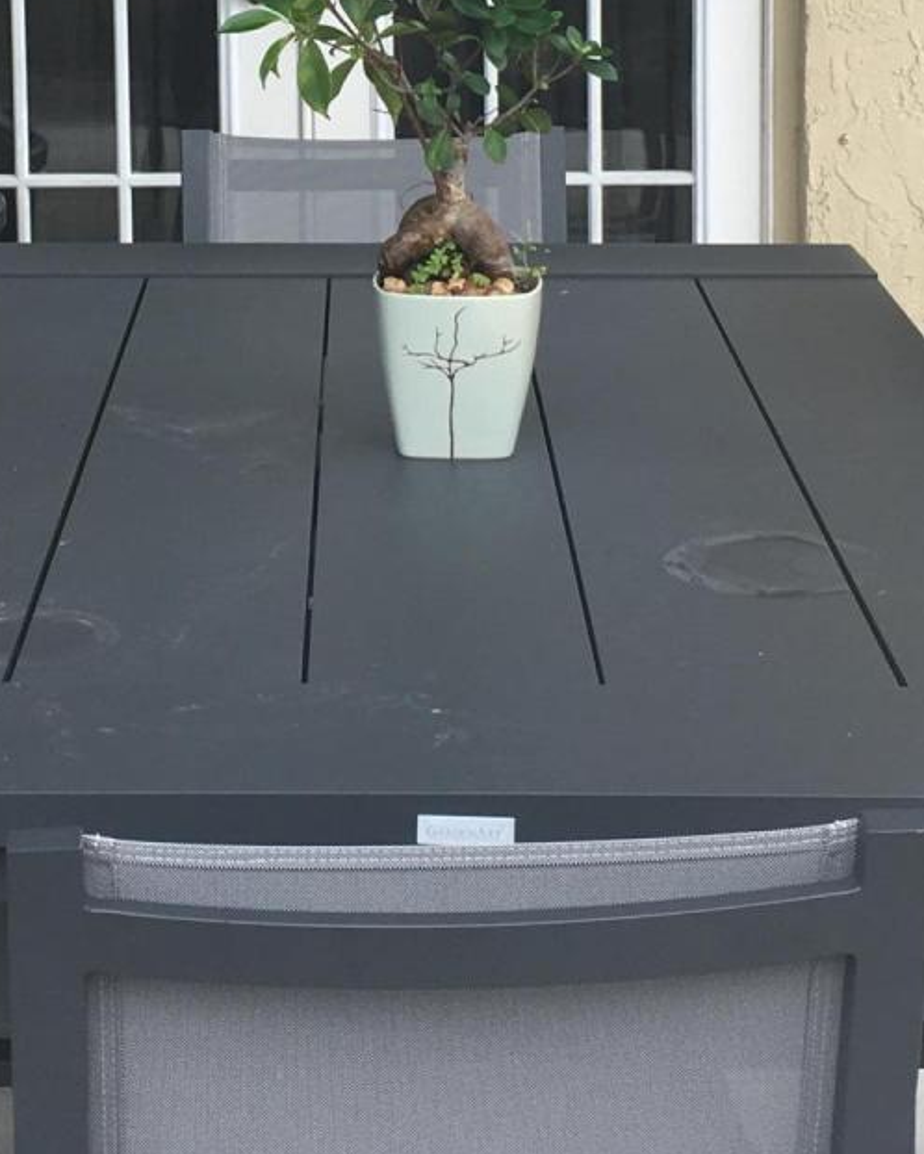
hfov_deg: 16.9
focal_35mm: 91
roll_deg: +0.5
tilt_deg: -6.0
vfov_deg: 20.4
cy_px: 26
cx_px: 310
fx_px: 3109
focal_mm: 4.15
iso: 25
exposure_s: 1/210
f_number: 2.2
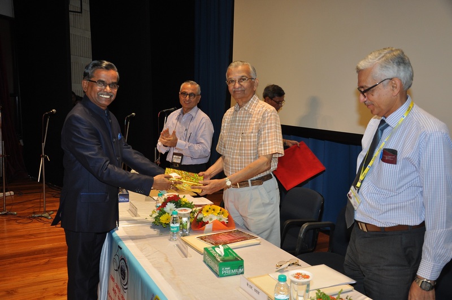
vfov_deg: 39.9
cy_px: 150
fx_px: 414
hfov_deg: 57.3
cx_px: 226
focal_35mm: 33
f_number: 5.6
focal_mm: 22
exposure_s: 1/125
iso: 500
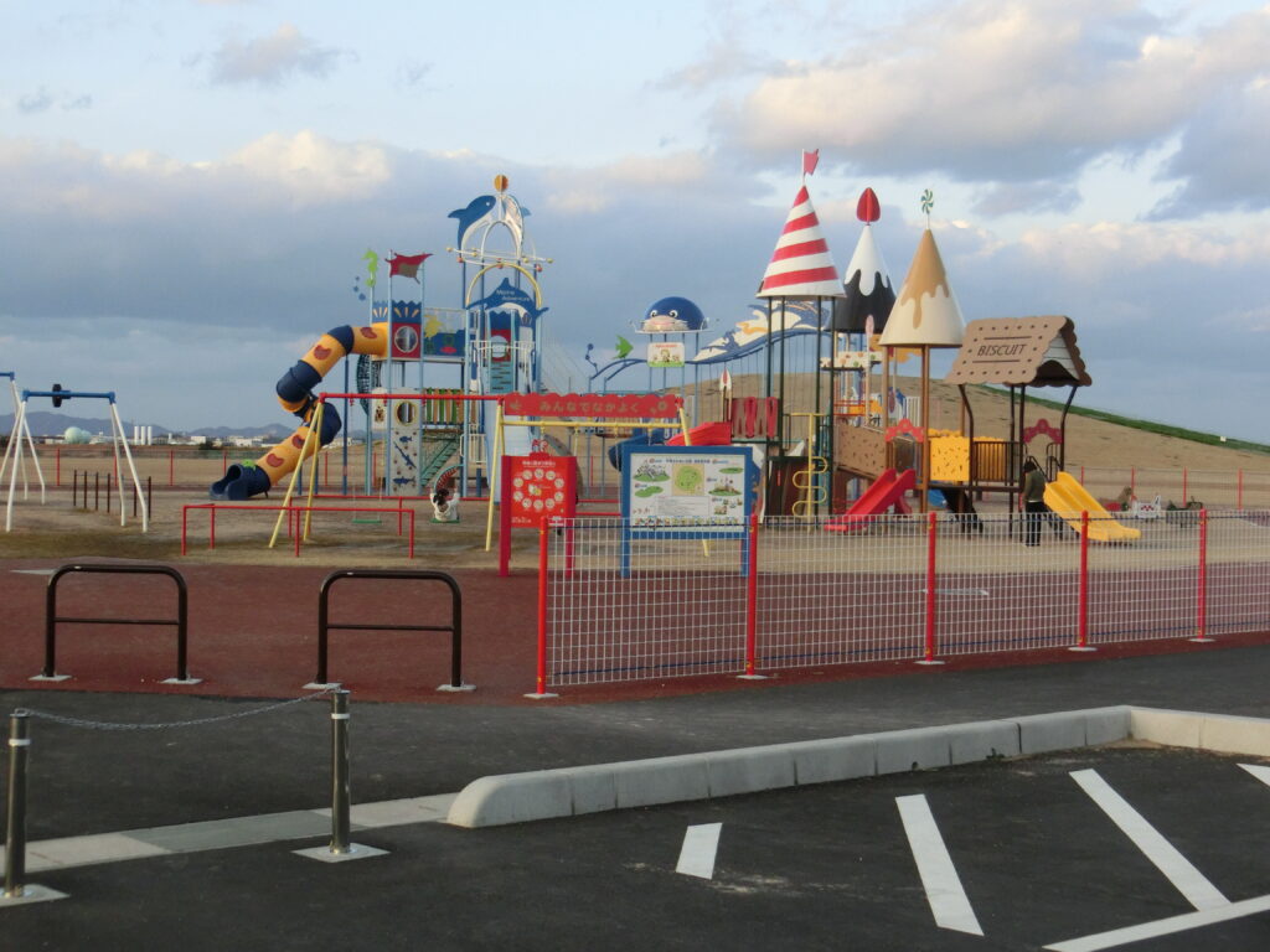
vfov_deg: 24.4
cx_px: 635
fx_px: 2201
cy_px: 476
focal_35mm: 60
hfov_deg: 32.2
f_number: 5
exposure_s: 1/400
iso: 400
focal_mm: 10.7
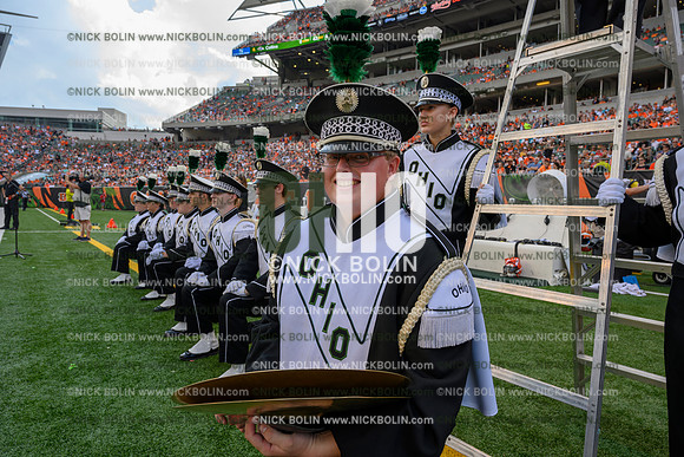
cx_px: 342
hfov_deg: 73.7
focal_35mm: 24
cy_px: 228
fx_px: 456
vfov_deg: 53.2
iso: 80
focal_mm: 24
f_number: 7.1
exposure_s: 1/100
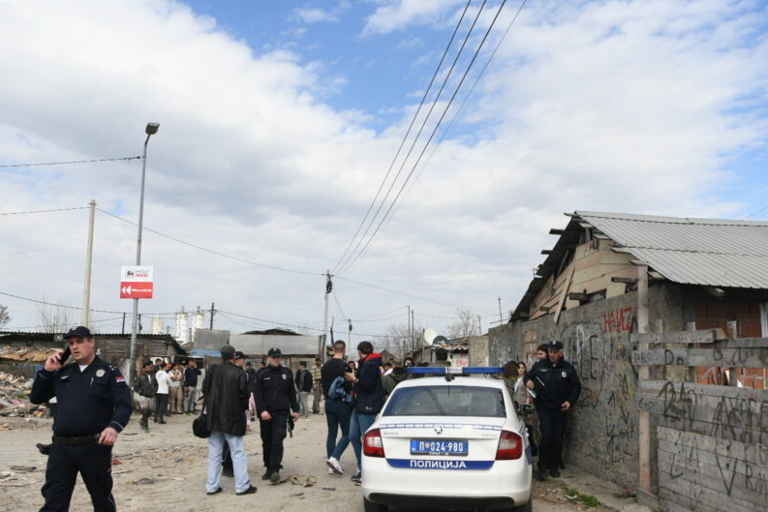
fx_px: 661
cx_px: 376
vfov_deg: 42.2
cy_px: 300
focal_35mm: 31
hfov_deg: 60.3
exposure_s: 1/8000
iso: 800
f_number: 4.5
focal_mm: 24
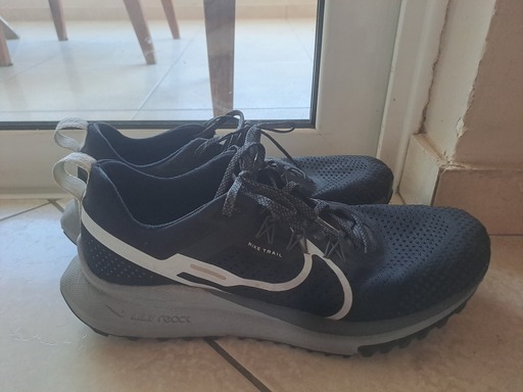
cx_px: 262
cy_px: 196
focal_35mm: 25
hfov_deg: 69.4
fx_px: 378
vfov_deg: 54.9
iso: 250
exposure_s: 1/50
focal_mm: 4.65
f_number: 1.8
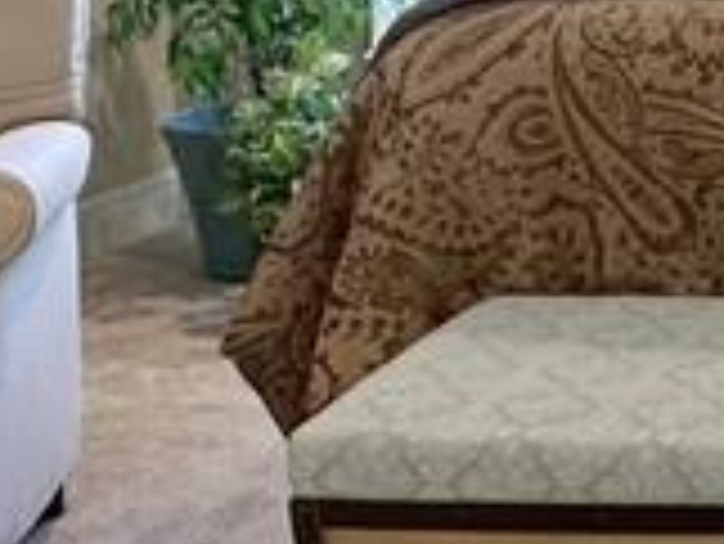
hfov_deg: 19.0
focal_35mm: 89
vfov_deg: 16.2
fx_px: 1863
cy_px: -31
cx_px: 1124
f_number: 2.2
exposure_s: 1/60
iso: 200
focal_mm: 2.22
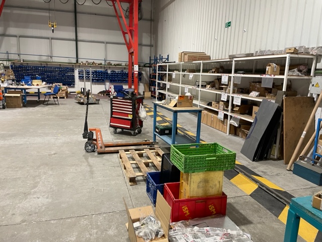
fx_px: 242
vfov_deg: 53.1
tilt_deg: -12.7
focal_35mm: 26
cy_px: 121
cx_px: 161
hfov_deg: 67.3
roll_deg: -3.5
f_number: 1.6
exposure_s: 1/50
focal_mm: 4.2
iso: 100
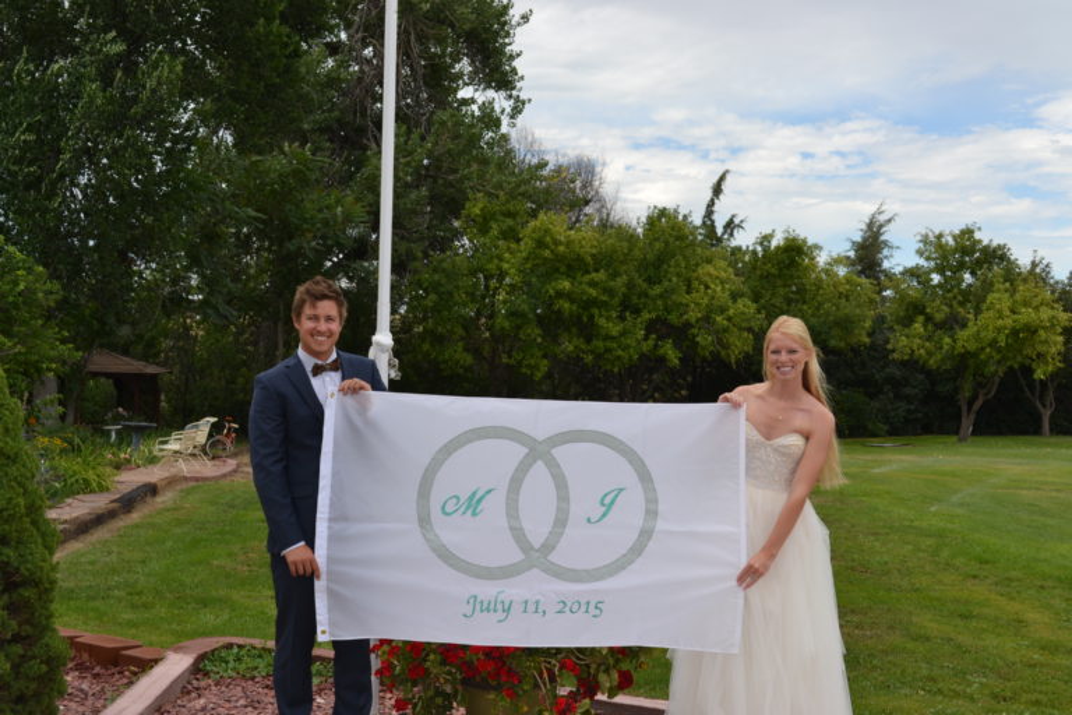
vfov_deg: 29.9
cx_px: 536
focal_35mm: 45
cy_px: 358
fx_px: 1340
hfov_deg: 43.6
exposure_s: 1/200
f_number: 8
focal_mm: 30
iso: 100
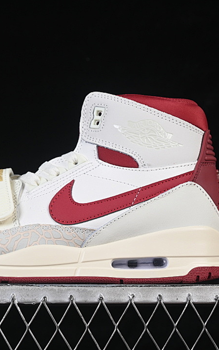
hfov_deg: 11.4
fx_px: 1098
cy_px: 175
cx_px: 55
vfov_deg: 18.1
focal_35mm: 115
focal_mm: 50
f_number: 8
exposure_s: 1/80
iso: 160
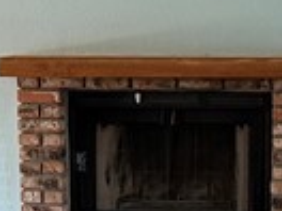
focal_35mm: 186
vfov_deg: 7.9
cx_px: 205
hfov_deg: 10.6
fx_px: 1515
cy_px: 286
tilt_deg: -10.1
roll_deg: +0.1
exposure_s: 1/60
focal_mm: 6.76
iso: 320
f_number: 1.78
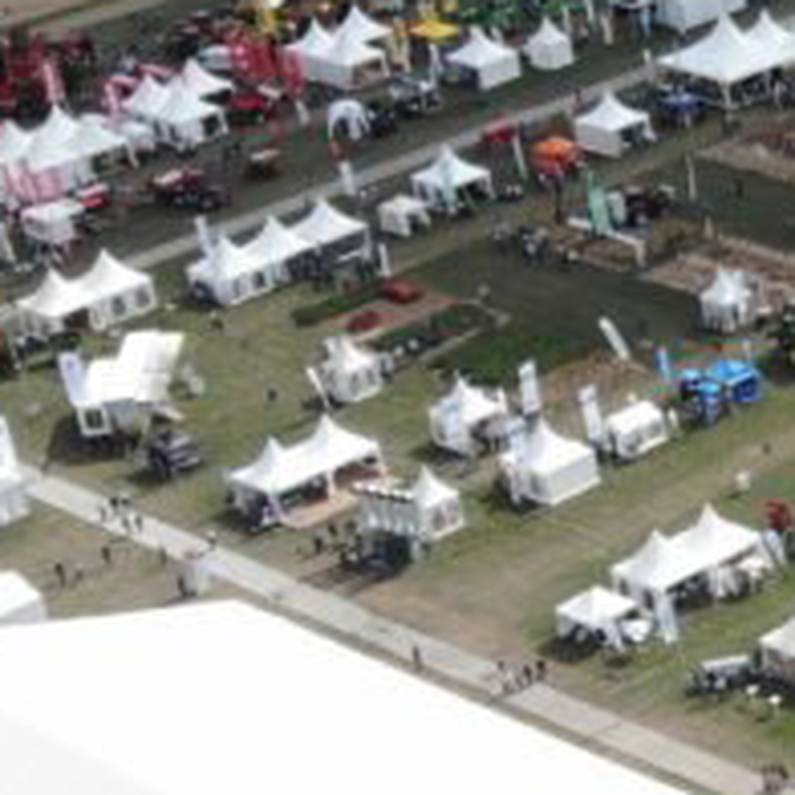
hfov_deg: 14.0
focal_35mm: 111
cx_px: 1432
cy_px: 854
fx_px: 2884
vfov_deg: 15.3
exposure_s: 1/1357
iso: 109
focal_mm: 4.5
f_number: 2.8
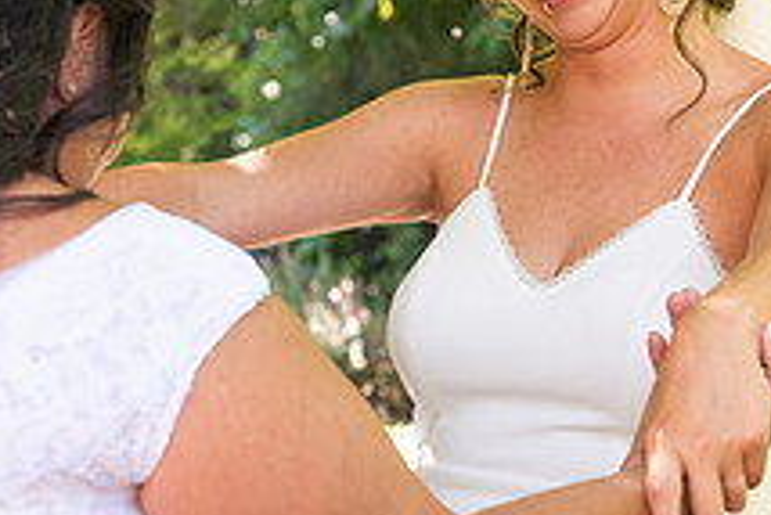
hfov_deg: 14.5
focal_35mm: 141
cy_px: 203
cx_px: 346
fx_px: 3022
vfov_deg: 9.7
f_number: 4
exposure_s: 1/320
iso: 640
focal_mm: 52
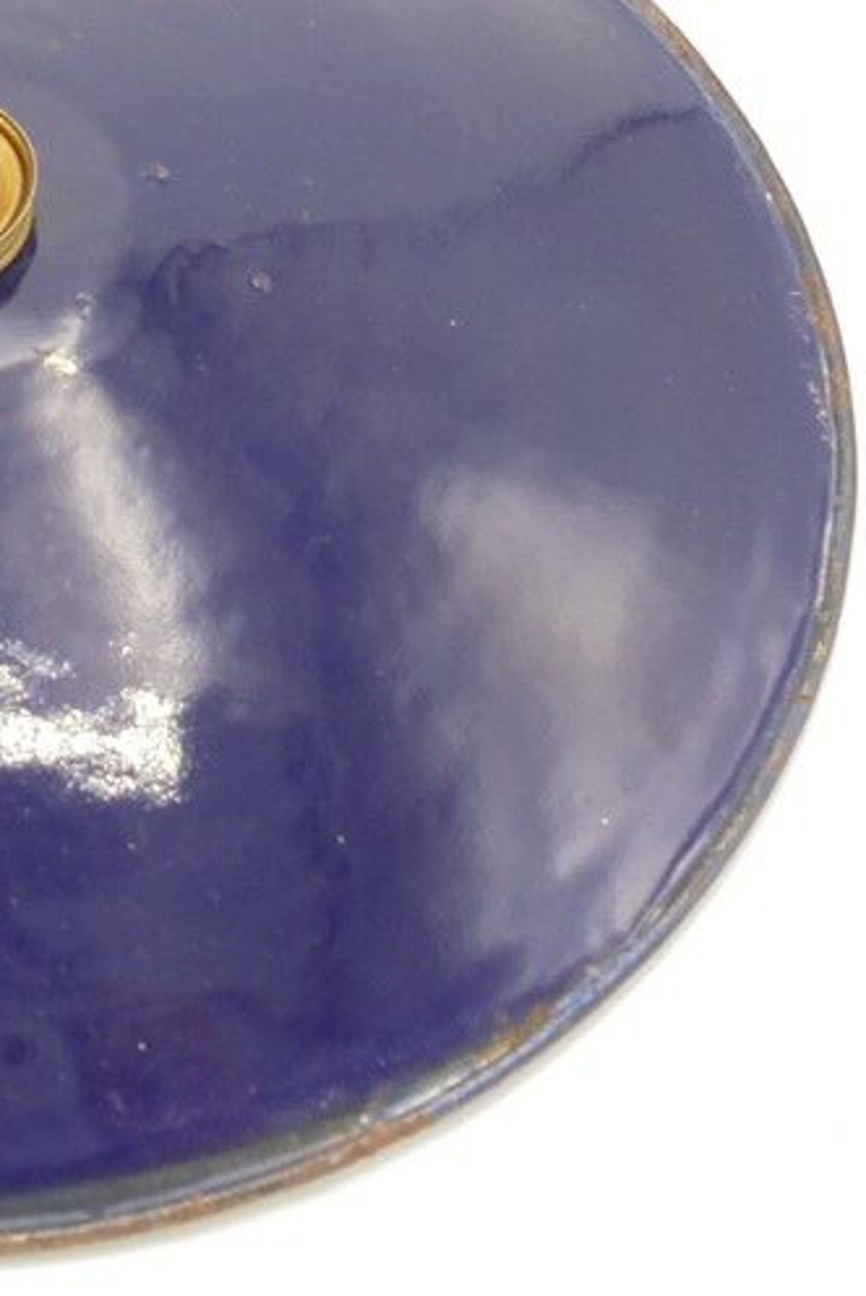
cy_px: 499
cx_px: -23
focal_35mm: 64
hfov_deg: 20.5
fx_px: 2306
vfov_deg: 31.3
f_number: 4
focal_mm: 6.1
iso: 100
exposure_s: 1/80
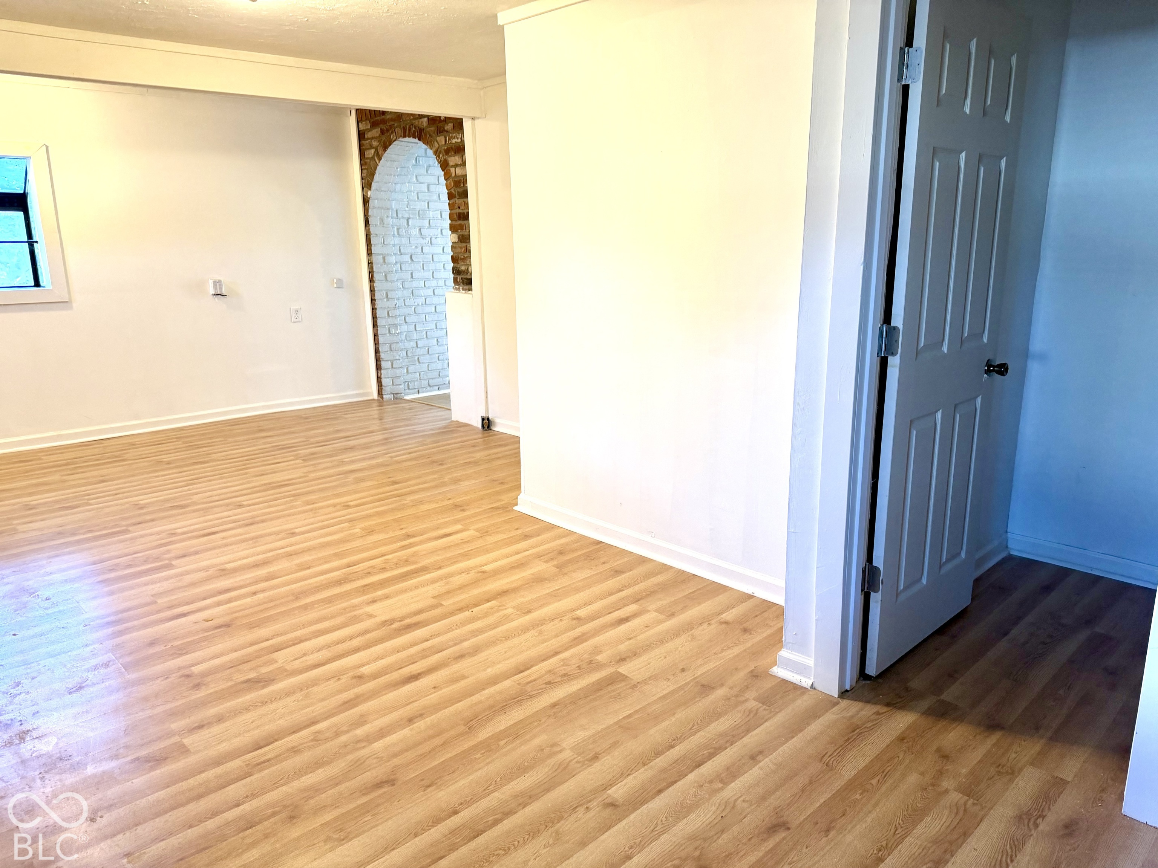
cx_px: 579
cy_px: 434
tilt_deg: -11.5
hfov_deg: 71.6
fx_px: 803
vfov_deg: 56.8
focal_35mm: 24
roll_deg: +1.1
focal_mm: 6.76
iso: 160
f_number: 1.78
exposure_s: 1/60
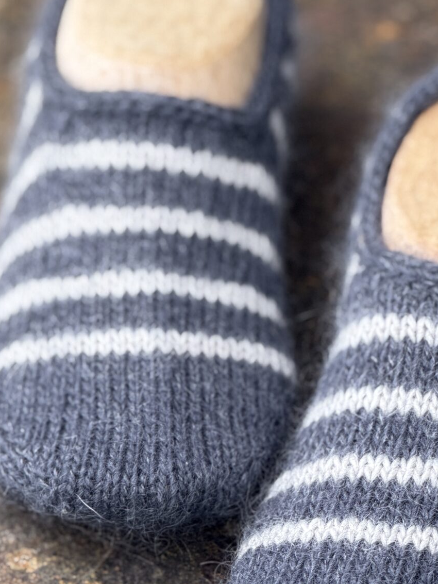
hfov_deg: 6.6
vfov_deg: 8.7
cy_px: 416
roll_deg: +2.7
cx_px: 311
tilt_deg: -44.3
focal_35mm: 226
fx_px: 3812
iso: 40
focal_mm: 16.89
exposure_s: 1/134
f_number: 2.8
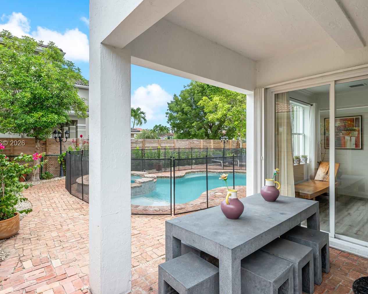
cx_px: 167
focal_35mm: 19
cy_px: 144
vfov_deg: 70.8
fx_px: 207
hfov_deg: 83.1
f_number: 9
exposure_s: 1/200
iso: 200
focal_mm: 16
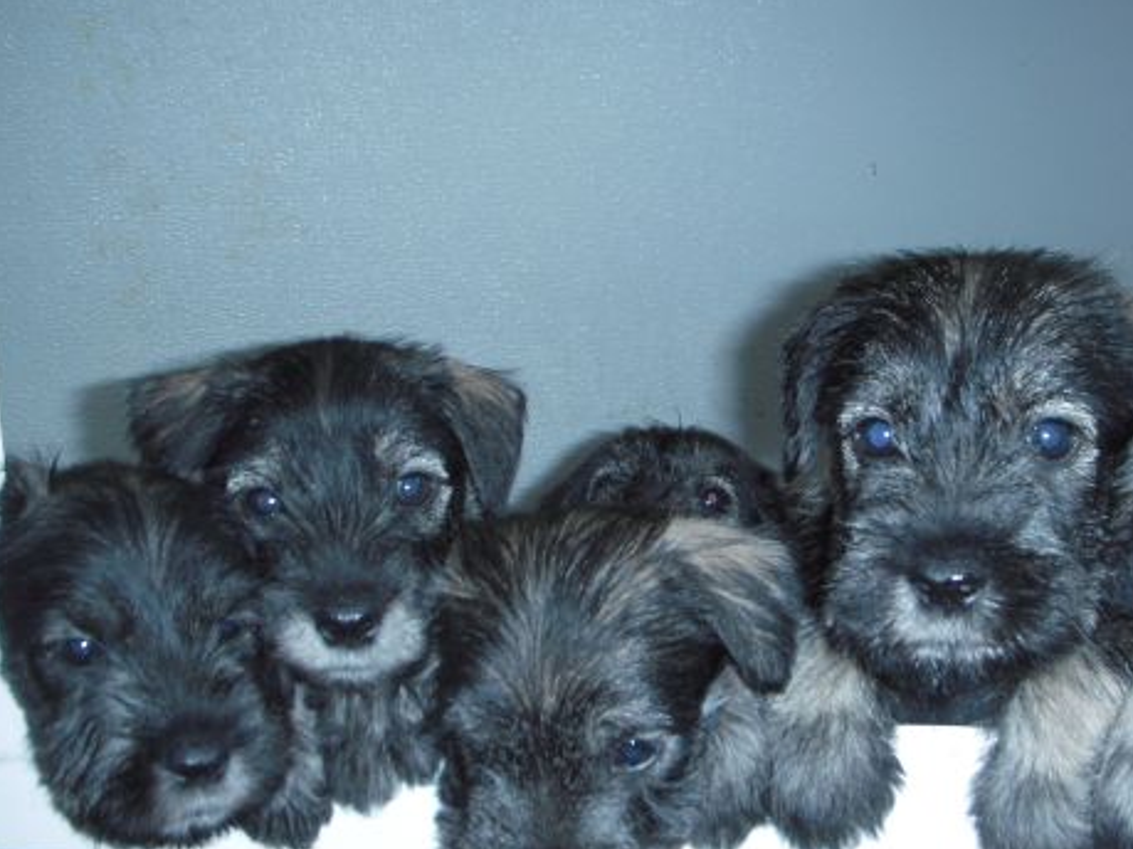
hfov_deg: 35.9
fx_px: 1734
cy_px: 422
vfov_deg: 27.5
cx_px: 738
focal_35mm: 53
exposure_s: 1/30
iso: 100
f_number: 3.3
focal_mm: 6.3
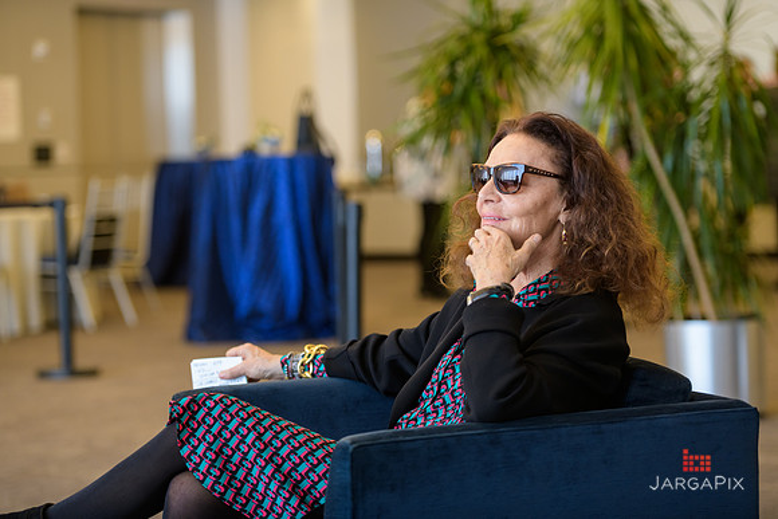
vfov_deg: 13.4
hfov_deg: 20.0
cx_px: 389
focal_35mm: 102
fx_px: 2205
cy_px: 260
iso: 800
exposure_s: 1/200
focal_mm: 102
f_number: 3.2
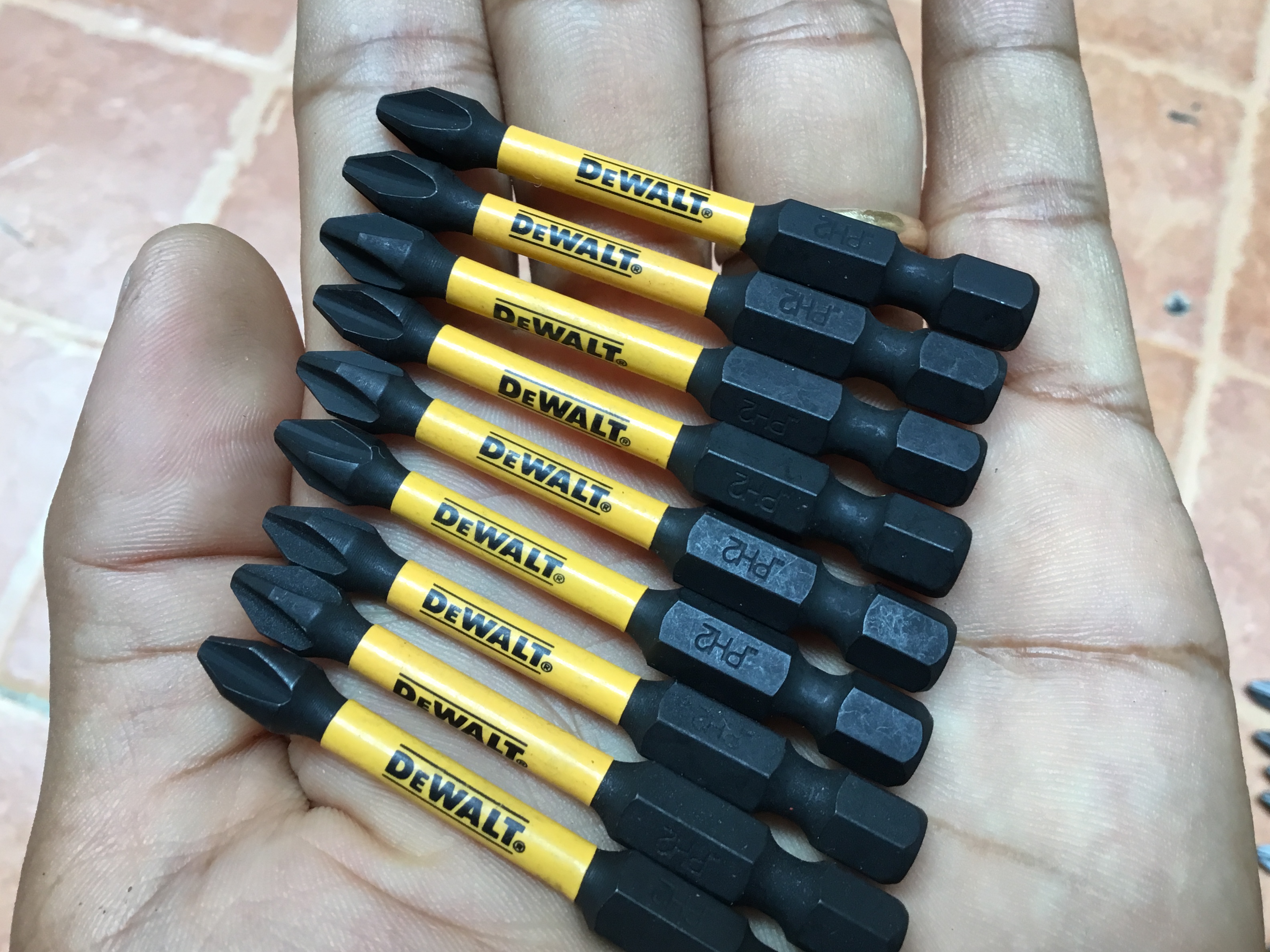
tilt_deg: -72.1
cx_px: 649
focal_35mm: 32
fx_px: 1174
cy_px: 465
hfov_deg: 56.8
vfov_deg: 44.2
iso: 64
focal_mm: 3.3
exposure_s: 1/33
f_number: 2.4
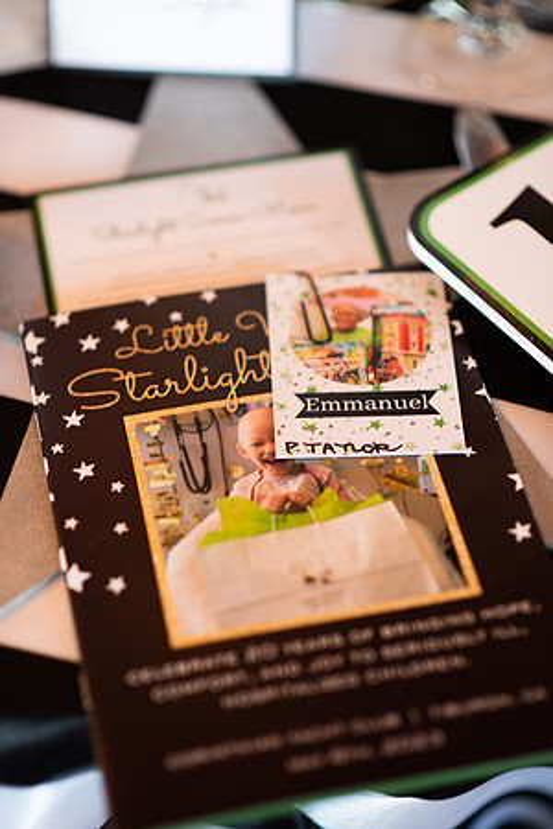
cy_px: 414
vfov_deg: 23.9
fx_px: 1958
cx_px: 276
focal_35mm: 85
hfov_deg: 16.1
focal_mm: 85
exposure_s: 1/40
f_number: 2
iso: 640
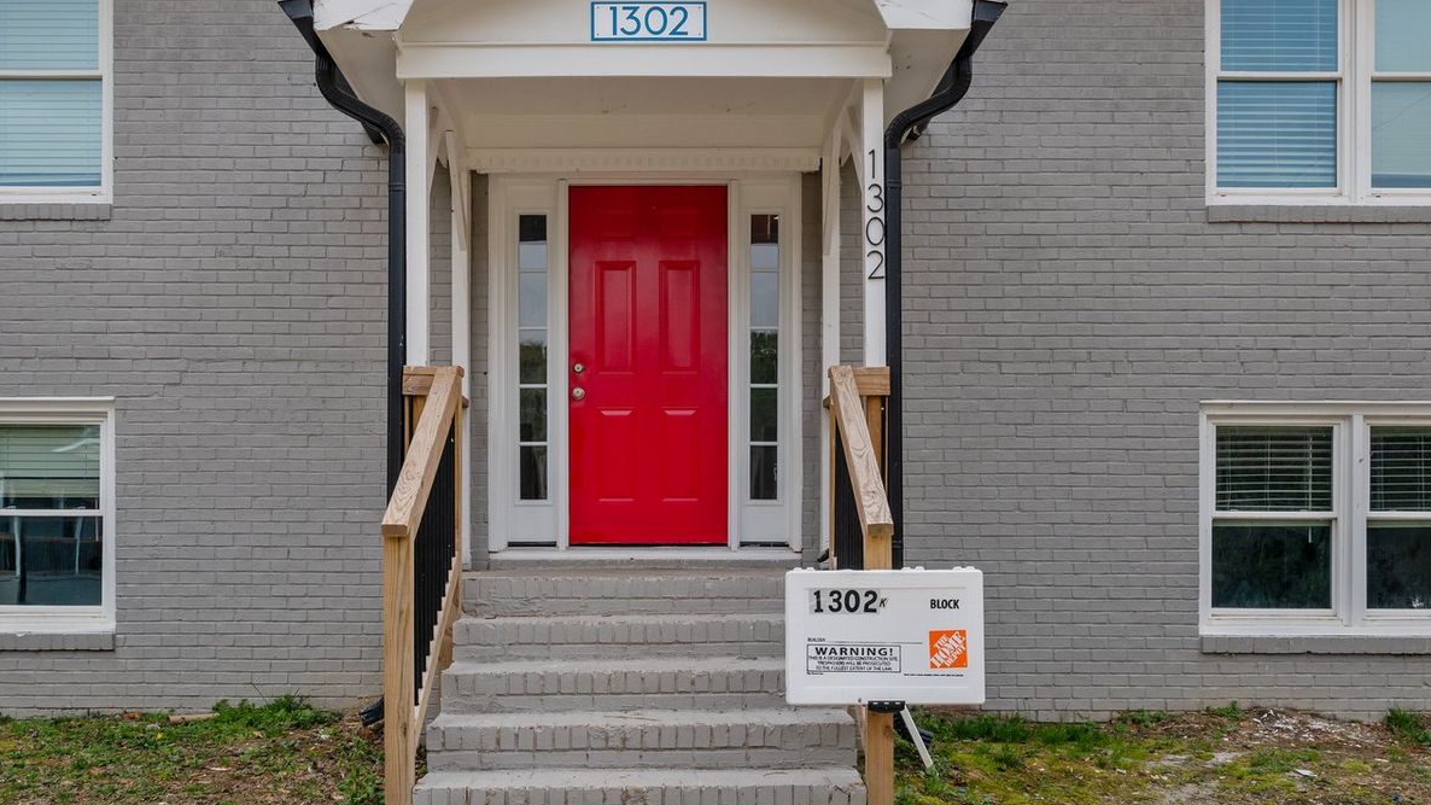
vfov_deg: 29.8
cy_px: 428
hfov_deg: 50.6
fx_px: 1512
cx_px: 649
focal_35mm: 40
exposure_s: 1/400
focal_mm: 23.5
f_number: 8
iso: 400
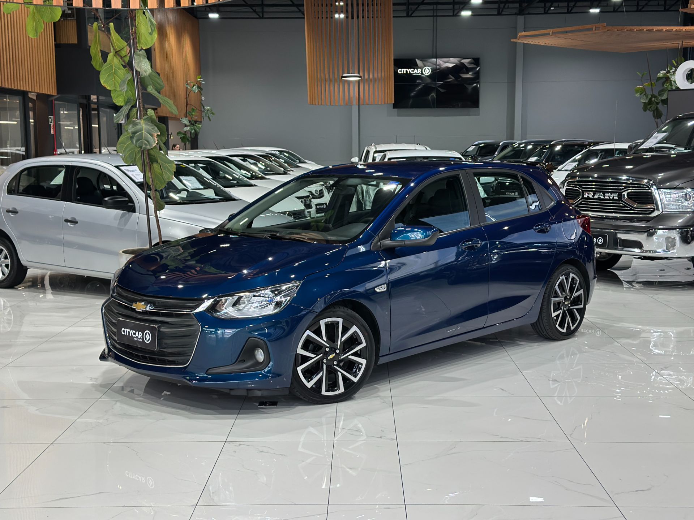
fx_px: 962
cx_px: 347
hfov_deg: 39.7
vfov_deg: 30.3
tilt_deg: -7.2
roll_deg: +0.2
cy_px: 260
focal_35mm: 48
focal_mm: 6.86
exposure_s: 1/120
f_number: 1.78
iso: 160
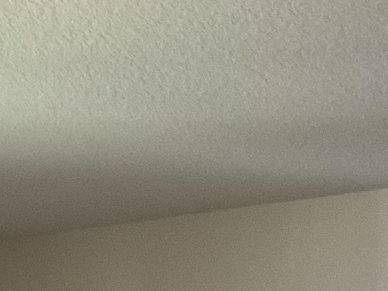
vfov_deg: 9.6
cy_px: 659
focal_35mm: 139
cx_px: -268
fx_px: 1558
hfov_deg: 13.1
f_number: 1.8
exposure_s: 1/60
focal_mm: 3
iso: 160
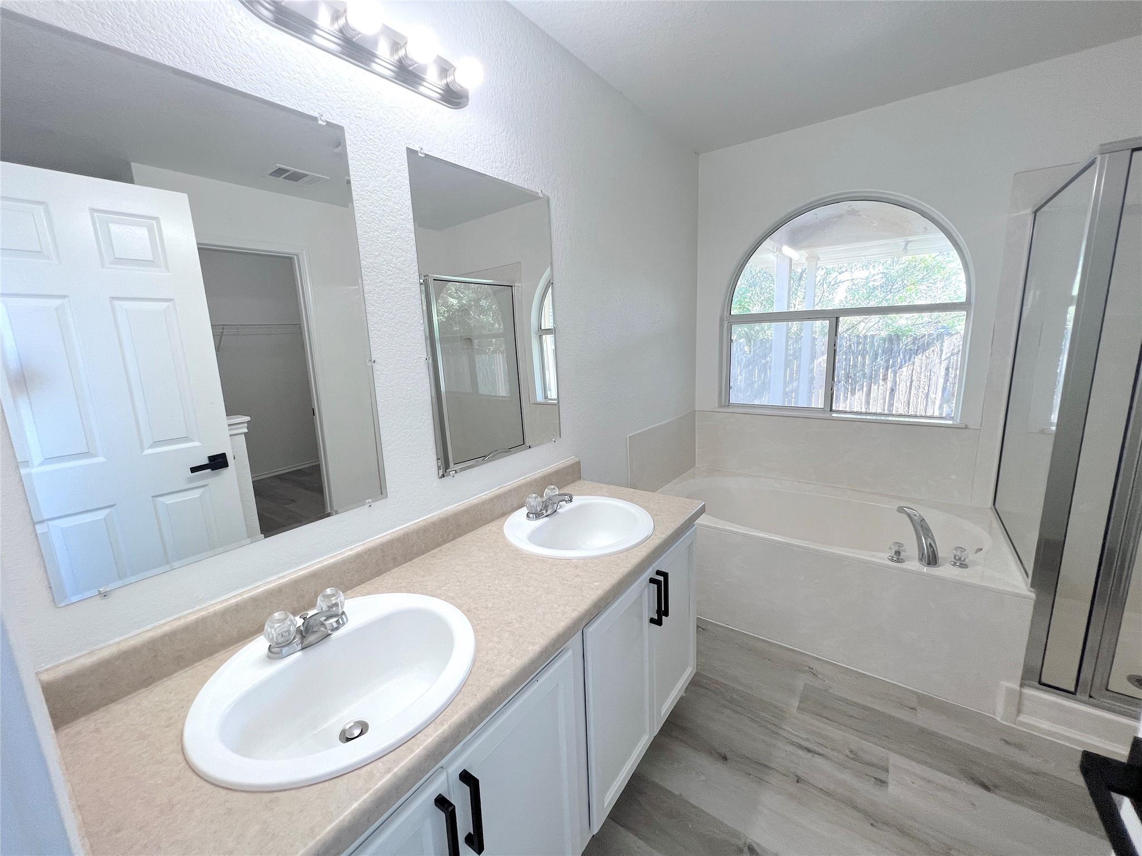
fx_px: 429
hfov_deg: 106.2
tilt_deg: -11.6
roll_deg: +2.3
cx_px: 571
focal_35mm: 13
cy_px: 428
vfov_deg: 89.9
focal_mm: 1.57
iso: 125
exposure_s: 1/120
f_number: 1.8
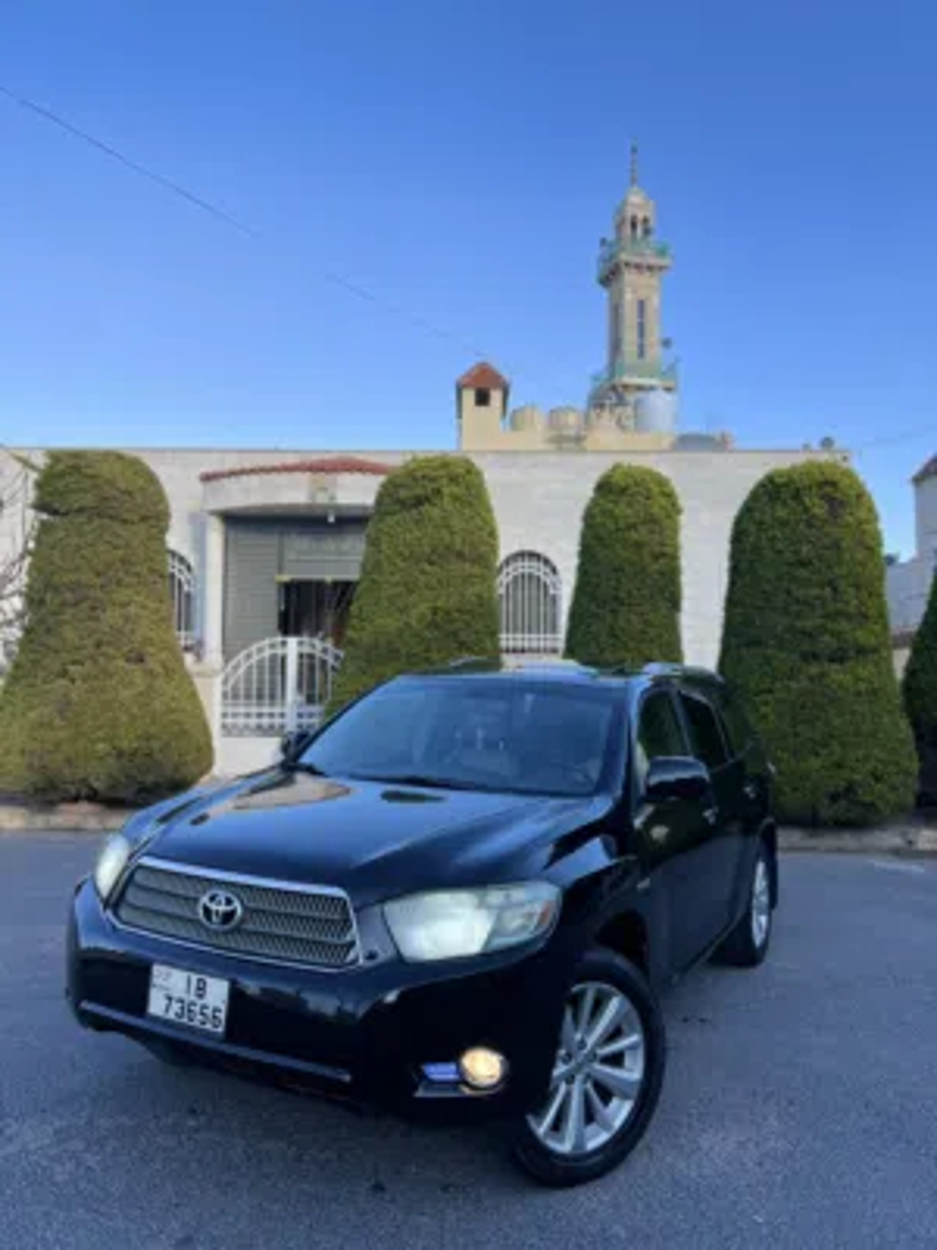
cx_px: 468
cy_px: 625
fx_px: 938
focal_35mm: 26
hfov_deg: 53.1
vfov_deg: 67.3
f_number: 1.5
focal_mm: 5.7
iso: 50
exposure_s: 1/1838
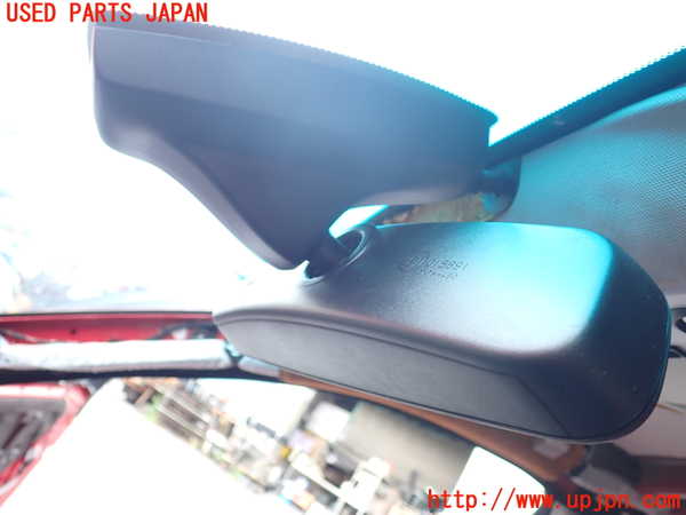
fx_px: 595
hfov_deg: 60.0
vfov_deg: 46.8
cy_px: 258
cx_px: 343
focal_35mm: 30
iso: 160
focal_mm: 5.4
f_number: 2.3
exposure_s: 1/60
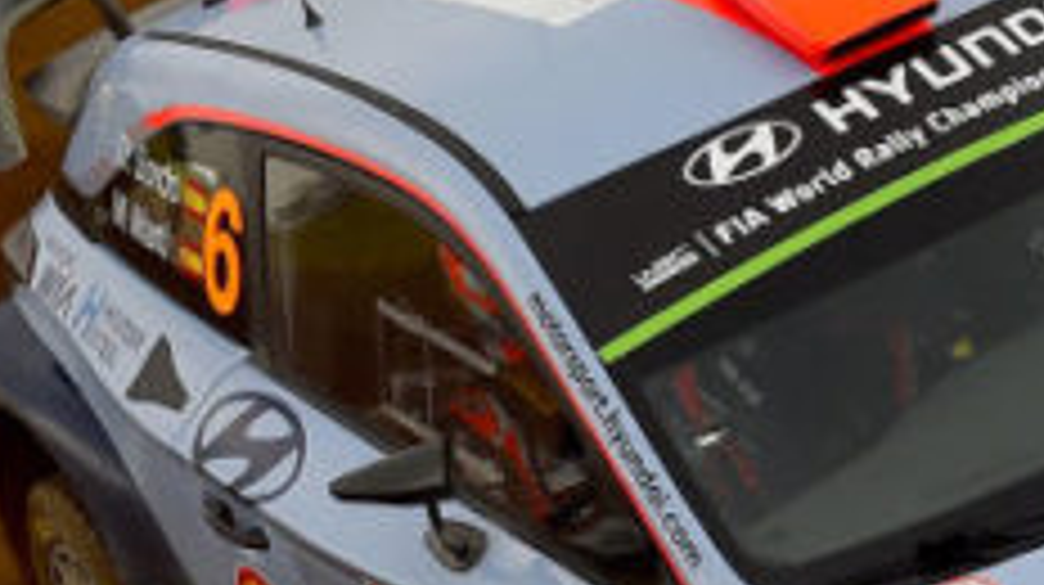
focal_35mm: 98
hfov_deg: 21.8
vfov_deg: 12.2
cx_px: 504
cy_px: 518
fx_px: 2710
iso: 640
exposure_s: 1/2000
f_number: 5.6
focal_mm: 24
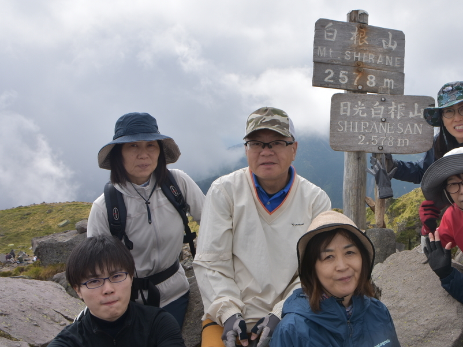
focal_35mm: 37
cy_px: 171
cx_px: 342
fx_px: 491
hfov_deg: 48.7
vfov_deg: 38.9
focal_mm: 17
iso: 125
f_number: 9
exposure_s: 1/320
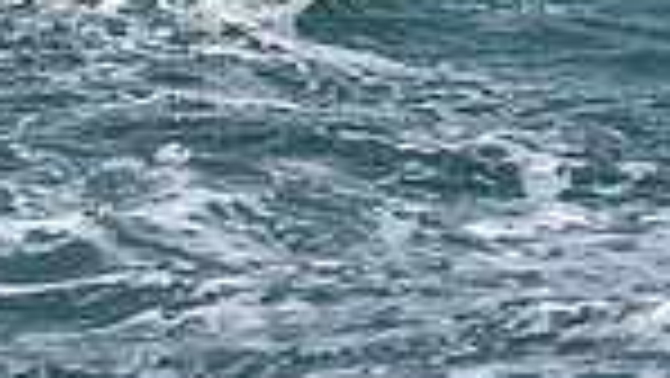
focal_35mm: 286
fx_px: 5084
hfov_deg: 7.5
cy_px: -914
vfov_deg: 4.1
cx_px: 124
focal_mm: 70
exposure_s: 1/1250
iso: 250
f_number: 8
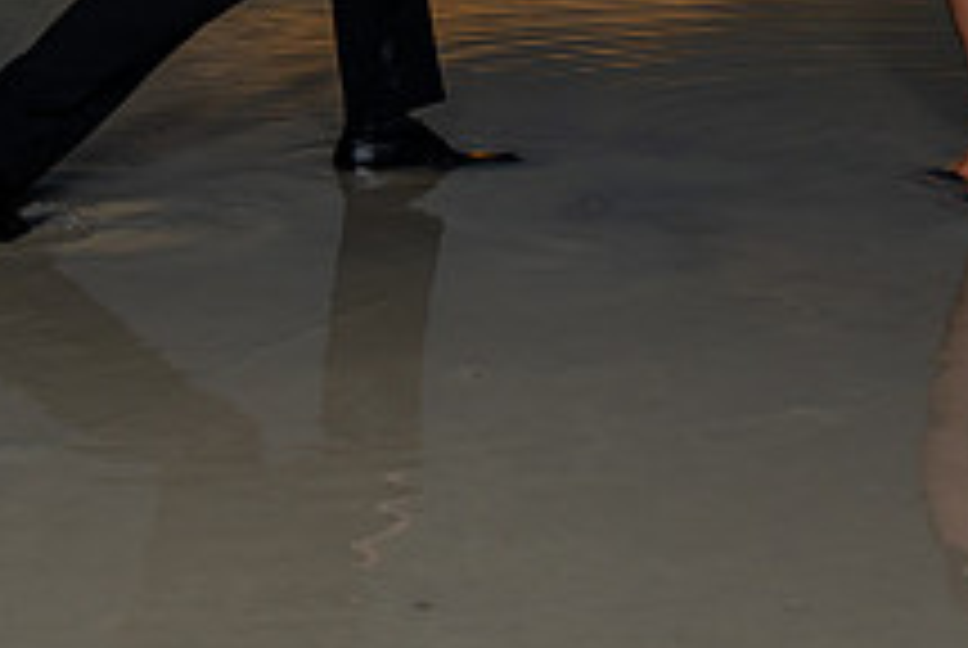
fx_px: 2450
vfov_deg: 14.1
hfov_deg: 22.2
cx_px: 268
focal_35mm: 91
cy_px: -334
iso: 200
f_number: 18
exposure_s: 1/200
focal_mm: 27
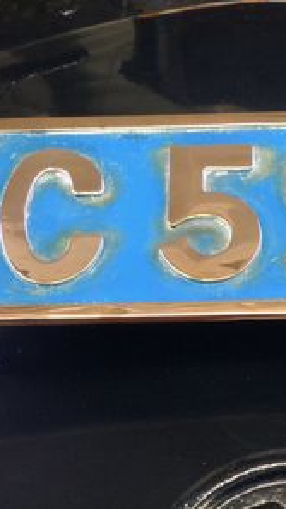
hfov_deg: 5.9
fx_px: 2792
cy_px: 254
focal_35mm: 207
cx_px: 255
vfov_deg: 10.4
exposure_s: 1/25
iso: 400
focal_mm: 25.3
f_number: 5.5
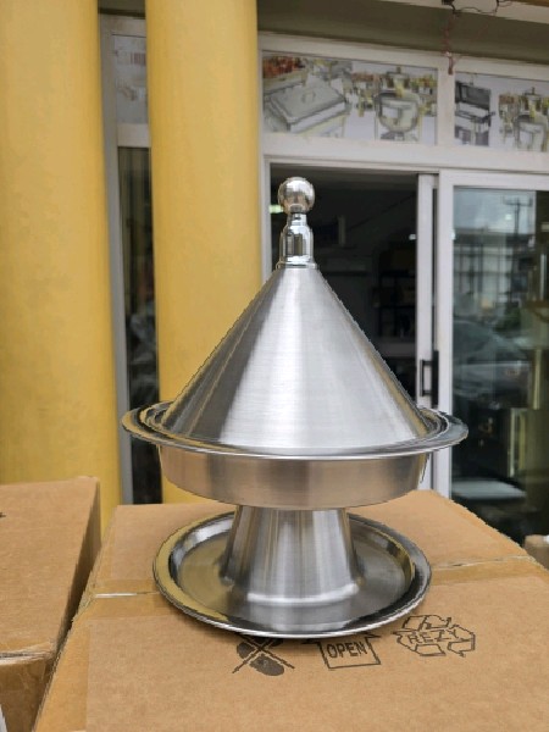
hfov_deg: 58.9
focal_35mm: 23
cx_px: 274
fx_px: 486
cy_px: 366
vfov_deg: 73.9
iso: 12
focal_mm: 6.3
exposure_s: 1/455
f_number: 1.7
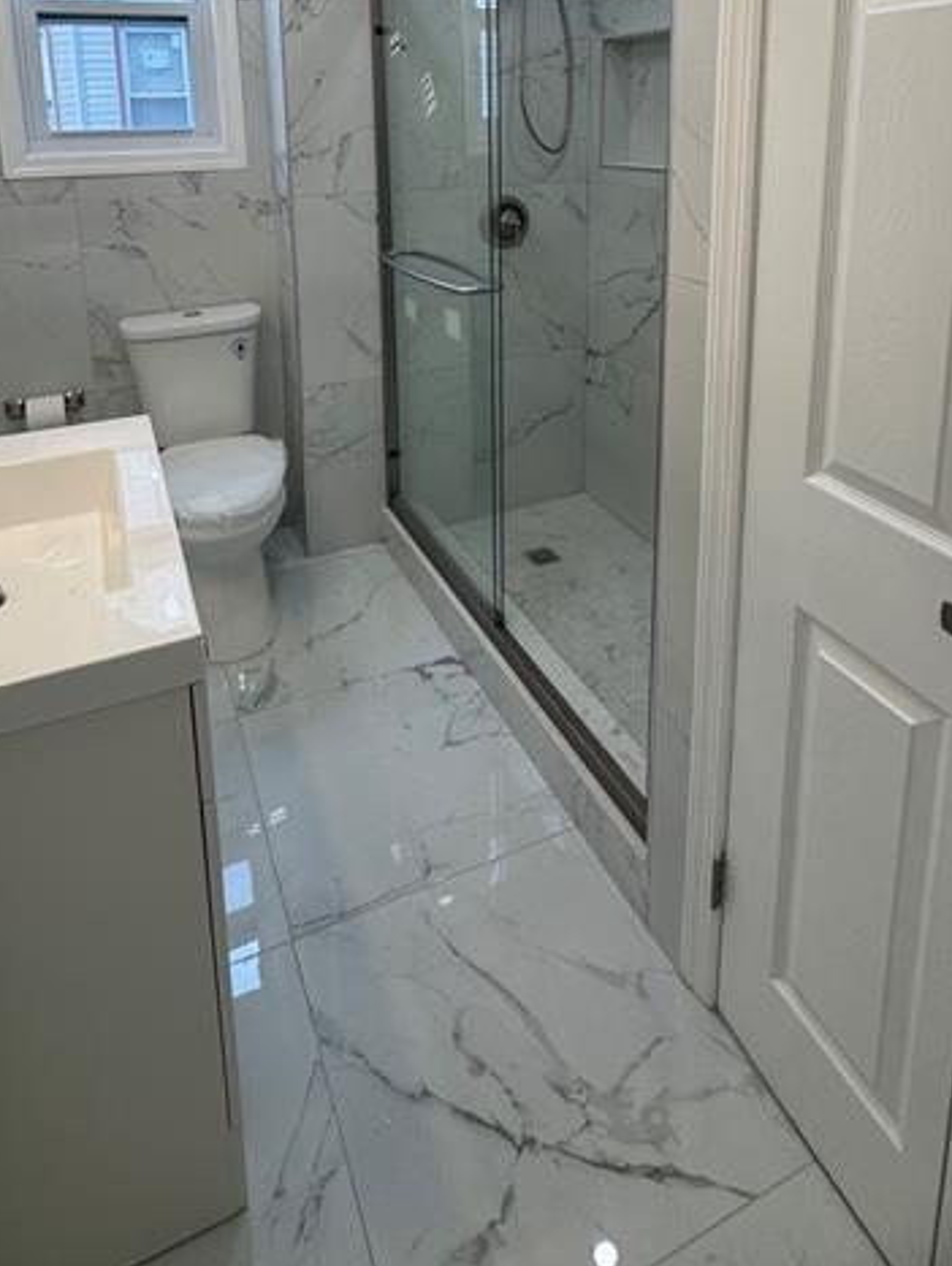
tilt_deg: -10.4
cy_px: 274
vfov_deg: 67.7
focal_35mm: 23
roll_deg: +1.7
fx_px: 842
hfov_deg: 58.9
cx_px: 434
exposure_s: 1/120
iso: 64
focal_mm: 2.22
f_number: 2.2
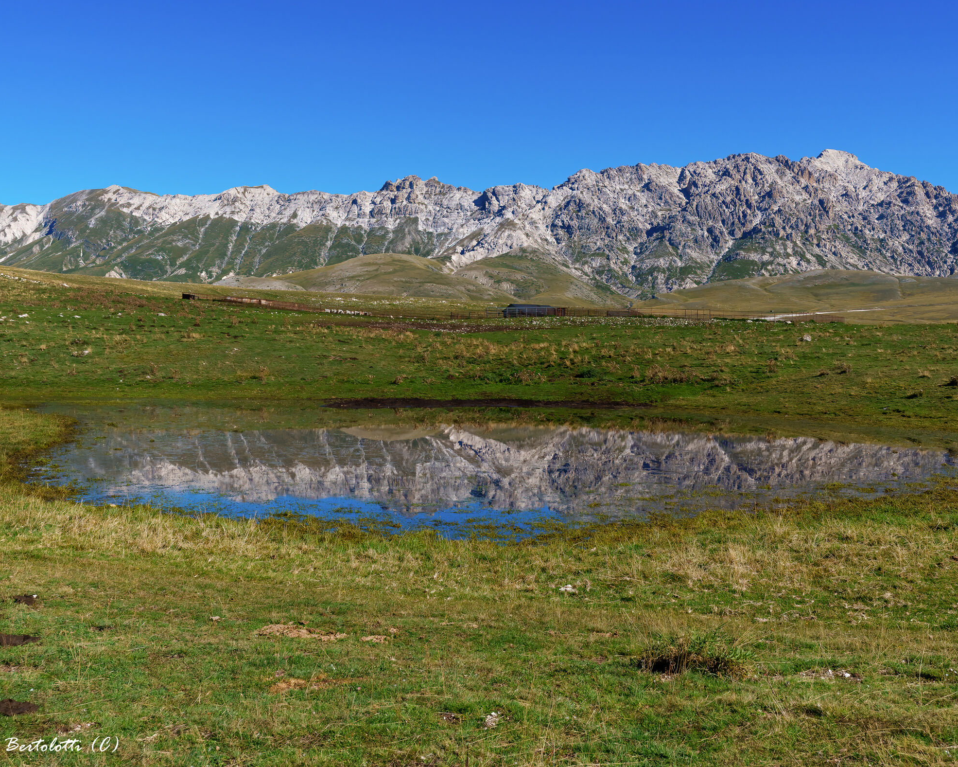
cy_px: 385
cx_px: 504
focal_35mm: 40
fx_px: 1134
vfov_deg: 37.3
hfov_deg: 45.8
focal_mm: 35
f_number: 9
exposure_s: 1/640
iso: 100
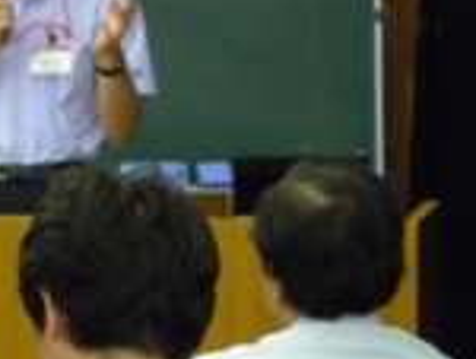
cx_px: -6
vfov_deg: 4.5
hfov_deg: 5.9
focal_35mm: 334
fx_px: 4600
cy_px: 140
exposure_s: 1/24.2
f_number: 5.9
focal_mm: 24
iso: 400
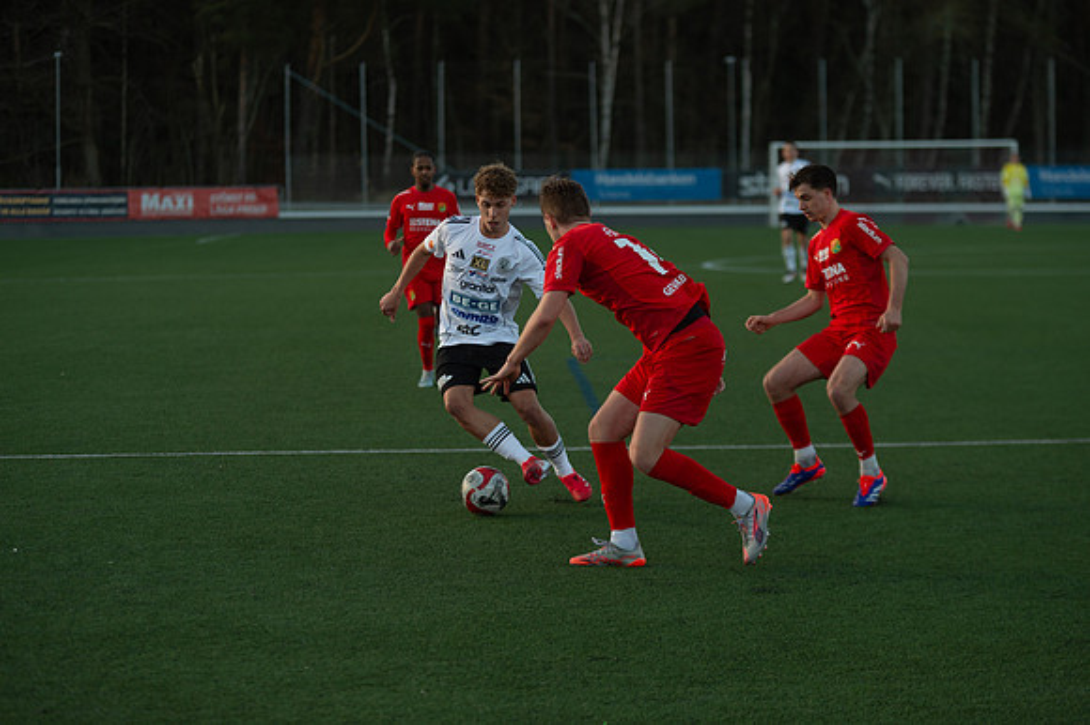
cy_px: 362
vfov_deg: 12.2
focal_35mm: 112
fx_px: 3389
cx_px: 545
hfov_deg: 18.3
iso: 200
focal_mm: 112
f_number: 3.2
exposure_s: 1/1000
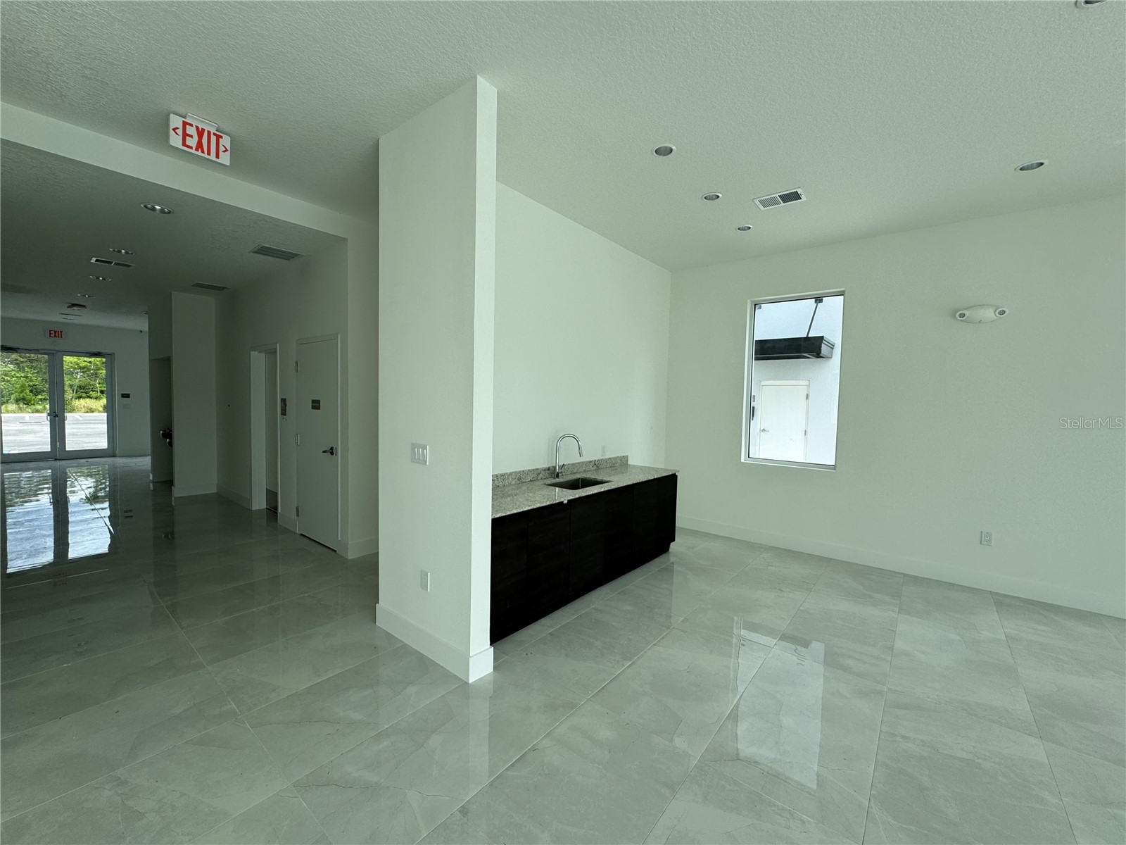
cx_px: 563
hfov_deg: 102.1
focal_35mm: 14
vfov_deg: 85.7
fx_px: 455
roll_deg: -1.0
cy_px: 422
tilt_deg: -2.7
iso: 40
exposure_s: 1/693
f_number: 2.2
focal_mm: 2.22
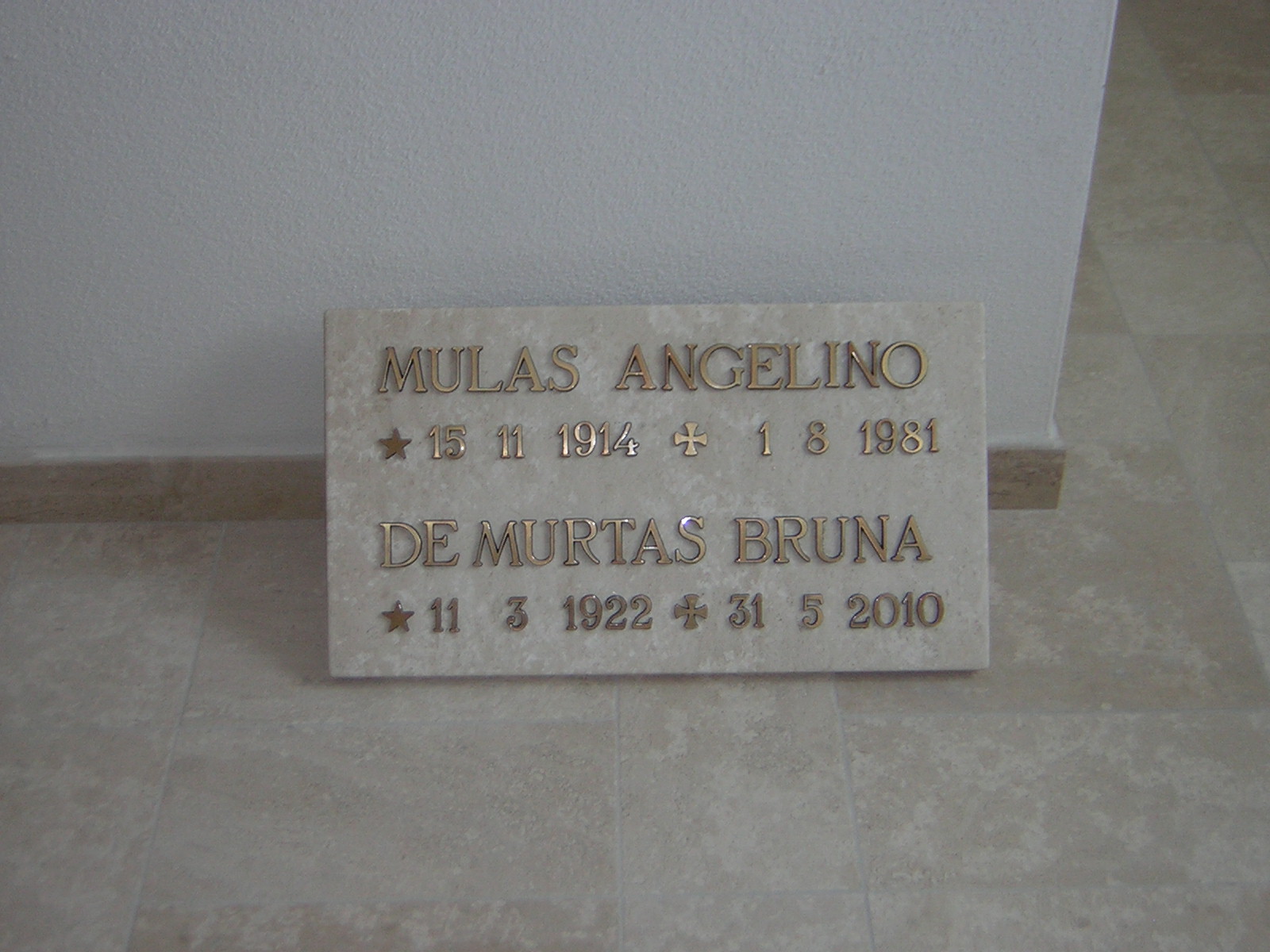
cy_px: 476
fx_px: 1871
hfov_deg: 37.5
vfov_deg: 28.6
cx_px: 635
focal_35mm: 51
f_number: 3.1
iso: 50
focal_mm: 6.6
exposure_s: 1/30
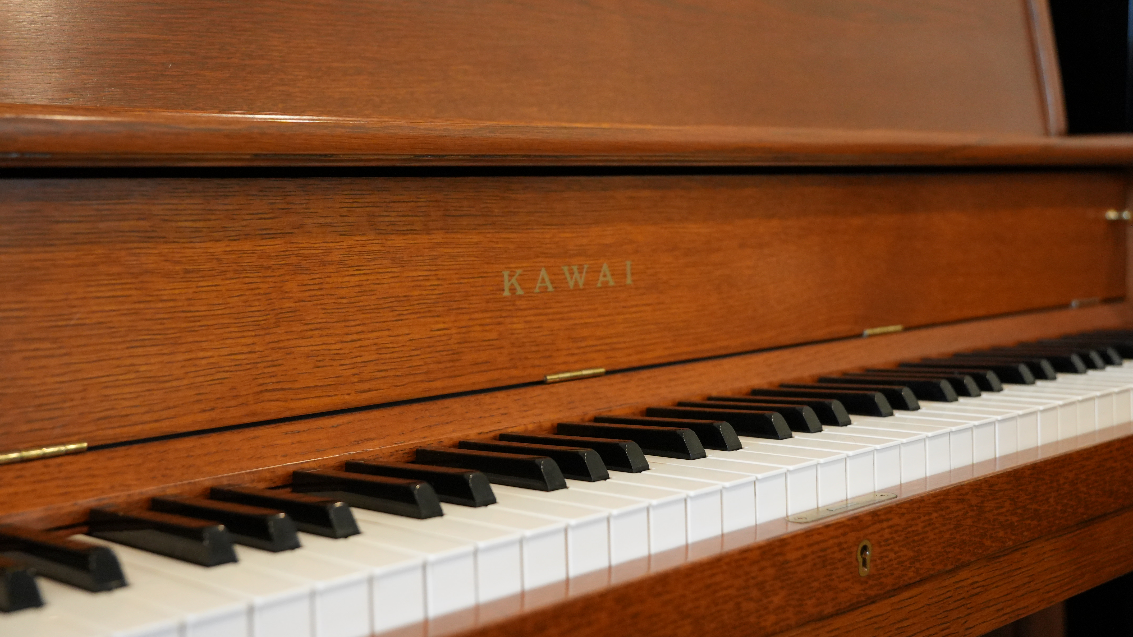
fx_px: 1352
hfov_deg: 45.5
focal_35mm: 45
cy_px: 273
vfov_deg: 26.5
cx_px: 570
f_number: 2.8
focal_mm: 28
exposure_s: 1/160
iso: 2000
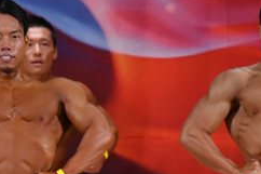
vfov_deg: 1.9
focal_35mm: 720
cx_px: 312
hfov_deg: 2.9
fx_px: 5216
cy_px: 222
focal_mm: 150
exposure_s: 1/400
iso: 3200
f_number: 5.6
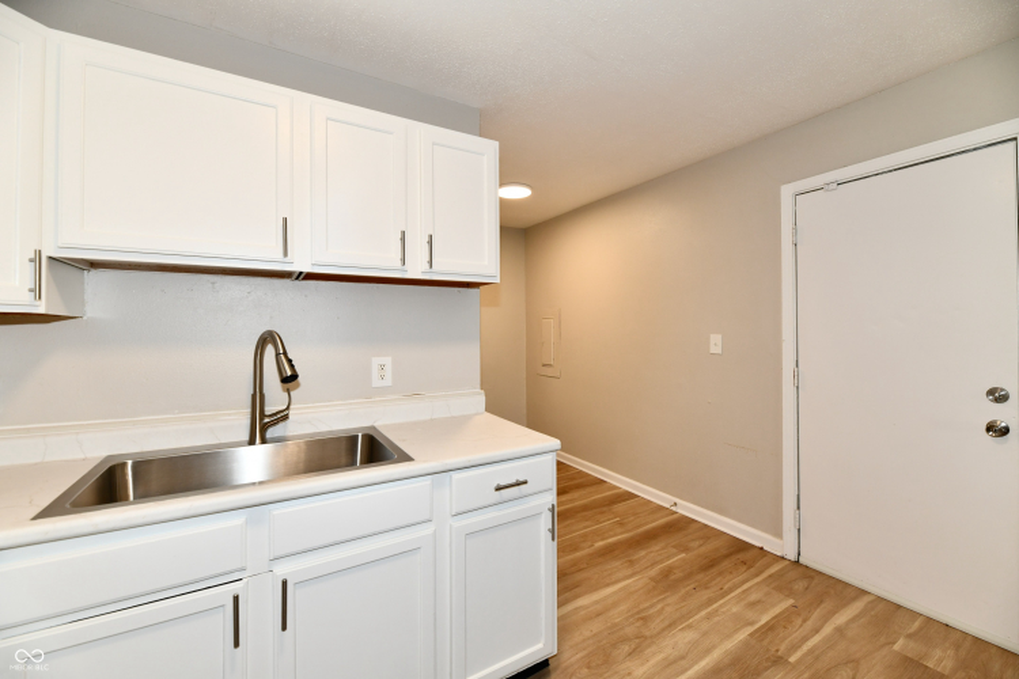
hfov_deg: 104.3
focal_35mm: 14
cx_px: 510
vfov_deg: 81.2
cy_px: 340
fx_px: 396
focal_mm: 14
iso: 640
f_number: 6.3
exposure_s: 1/60
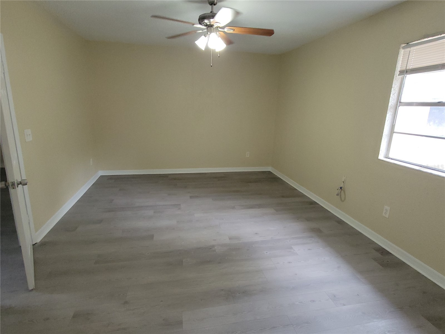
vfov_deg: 89.9
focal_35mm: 13
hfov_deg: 106.2
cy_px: 167
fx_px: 167
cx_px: 222
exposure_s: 1/60
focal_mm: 2.2
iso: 250
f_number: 2.2
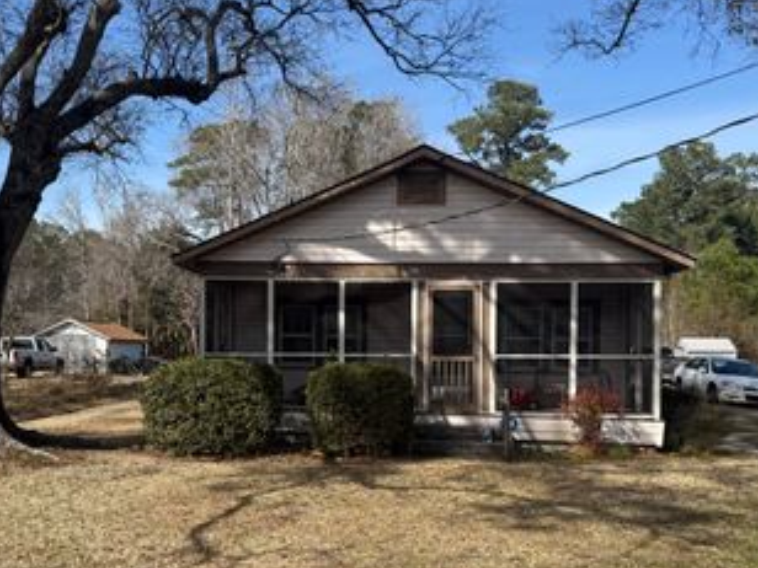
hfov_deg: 47.6
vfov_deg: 36.6
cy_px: 353
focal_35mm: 39
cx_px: 310
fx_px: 854
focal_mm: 6.76
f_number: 1.78
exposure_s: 1/3279
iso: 80
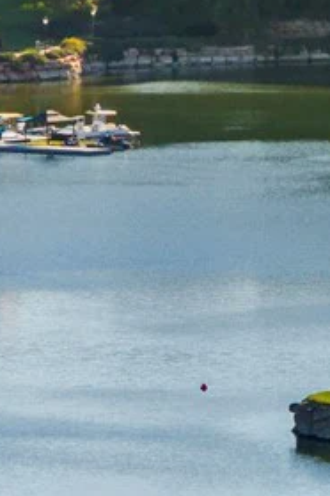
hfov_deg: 2.2
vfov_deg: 3.2
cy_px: -44
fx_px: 8717
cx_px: 839
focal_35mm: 634
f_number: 3.4
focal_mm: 30.71
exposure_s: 1/500
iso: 100
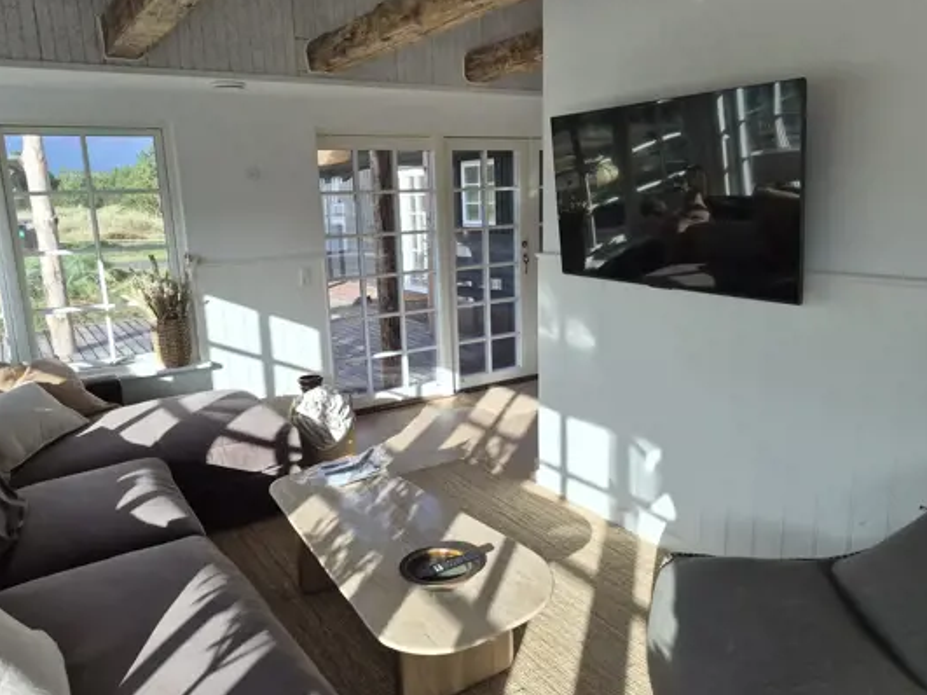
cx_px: 464
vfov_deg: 53.0
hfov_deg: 67.3
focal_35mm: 26
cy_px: 361
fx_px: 696
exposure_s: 1/1948
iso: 80
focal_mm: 5.4
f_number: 1.8
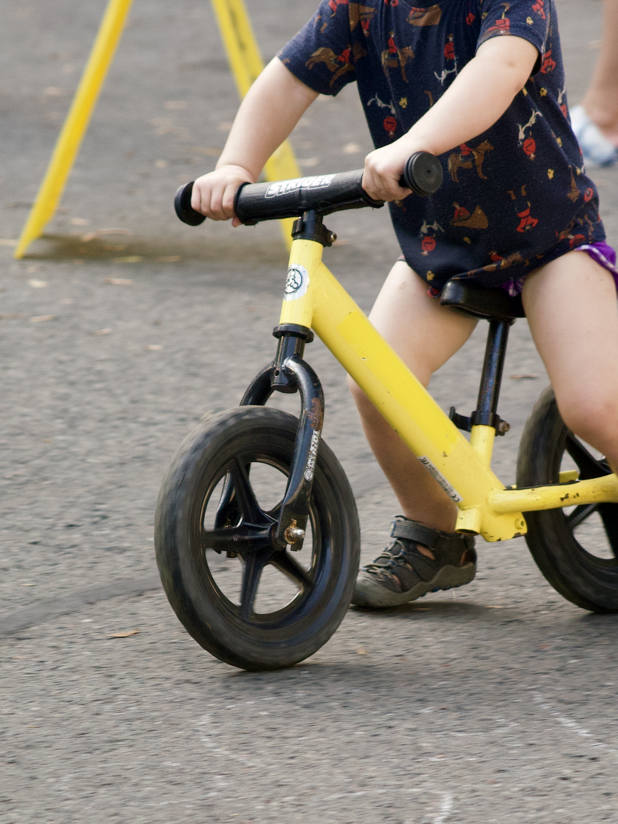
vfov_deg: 11.5
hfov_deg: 8.6
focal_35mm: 172
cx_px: 356
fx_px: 4094
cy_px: 274
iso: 400
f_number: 4
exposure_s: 1/250
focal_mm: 105
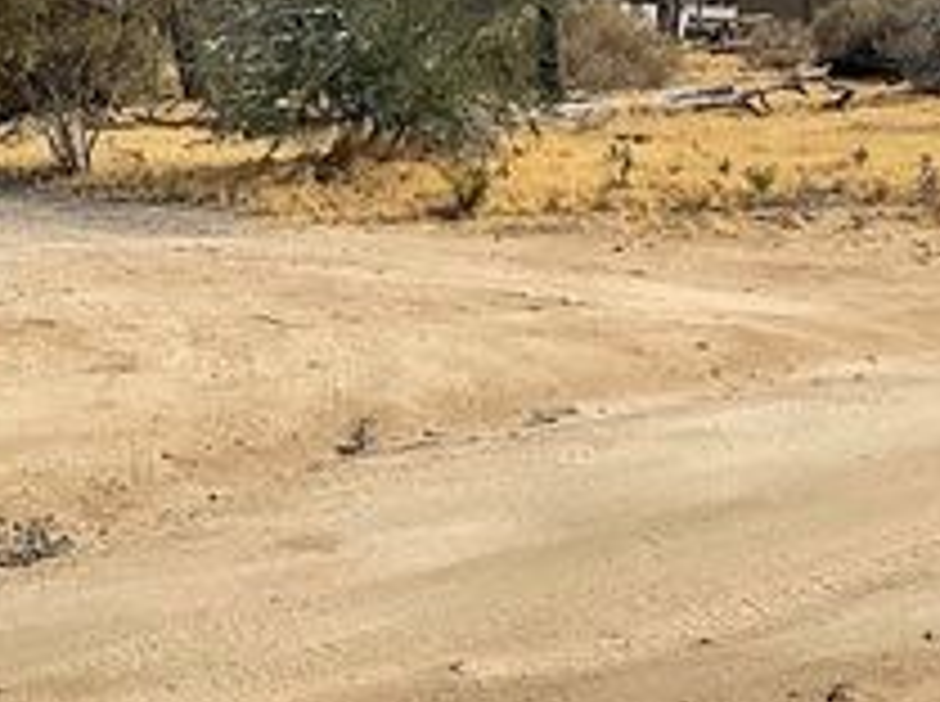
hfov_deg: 22.0
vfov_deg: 16.5
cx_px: 306
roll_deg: +0.6
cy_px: 306
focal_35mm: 89
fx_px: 2413
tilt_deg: -5.2
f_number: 1.8
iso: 20
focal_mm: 3
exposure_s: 1/4785
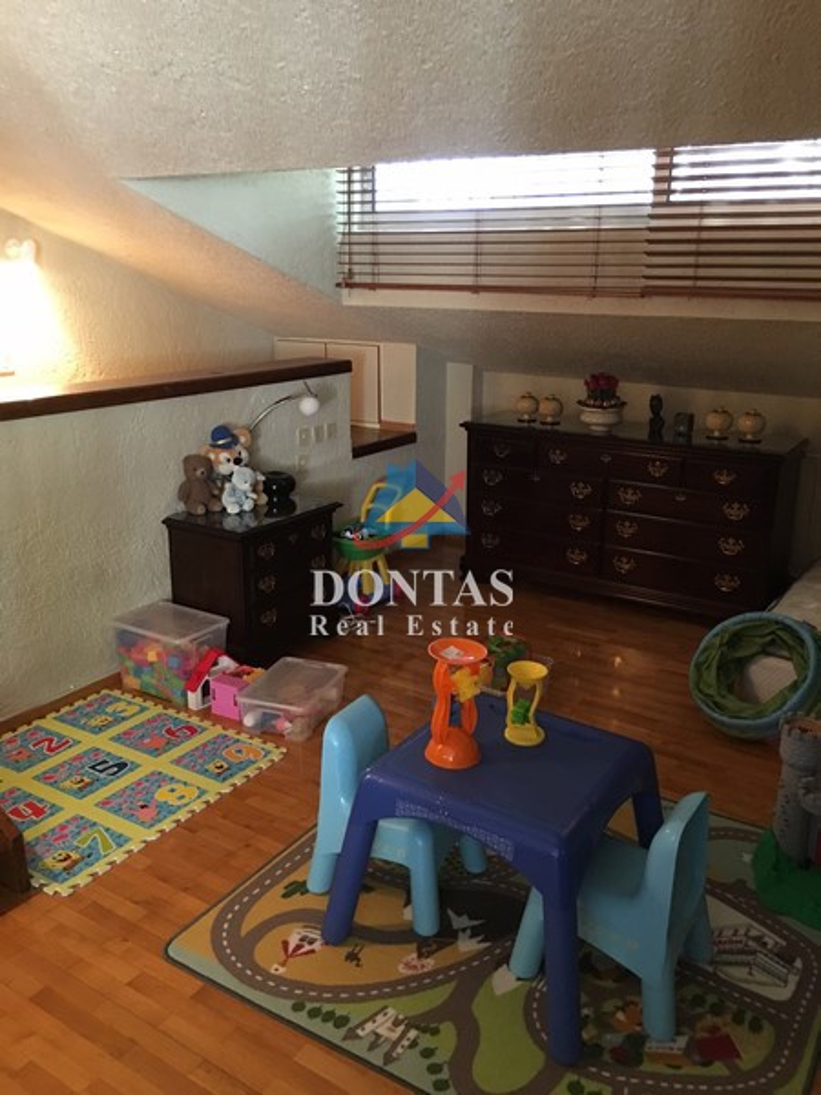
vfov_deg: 61.7
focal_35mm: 29
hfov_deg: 48.2
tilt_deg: -12.2
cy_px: 548
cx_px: 410
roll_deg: -1.6
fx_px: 917
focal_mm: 4.15
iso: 160
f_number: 2.2
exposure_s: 1/8
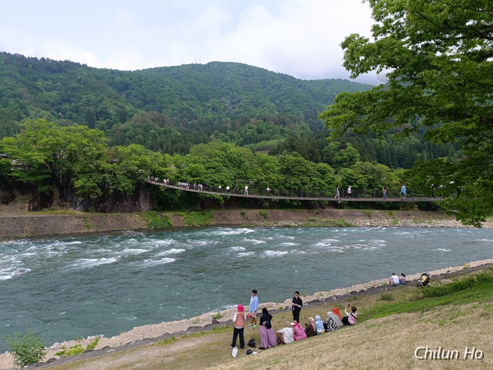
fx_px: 342
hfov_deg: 71.6
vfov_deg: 56.8
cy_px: 185
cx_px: 246
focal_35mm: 24
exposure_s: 1/236
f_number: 1.65
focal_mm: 6.14
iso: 50
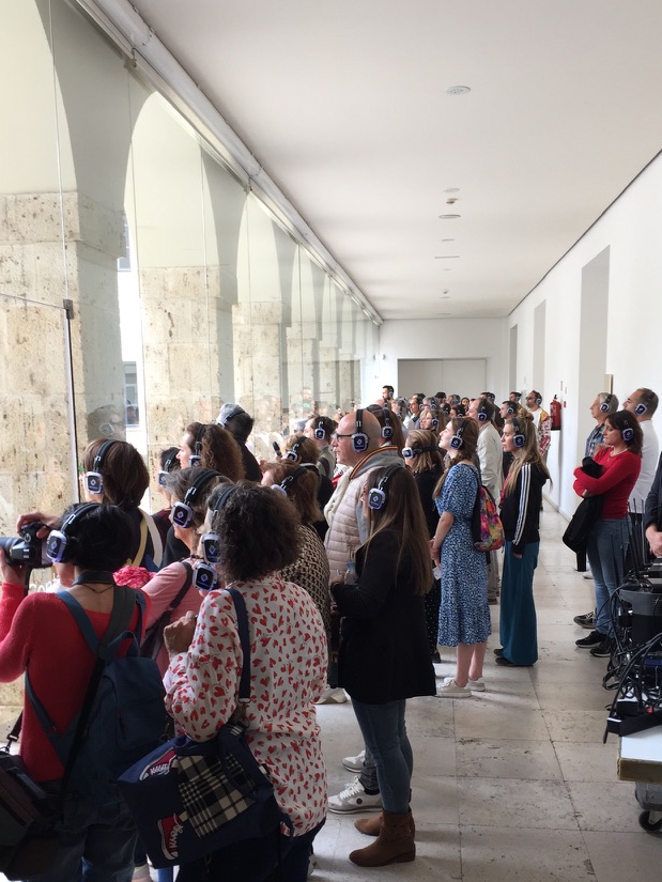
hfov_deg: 39.7
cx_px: 326
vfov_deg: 51.0
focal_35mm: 36
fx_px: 918
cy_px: 526
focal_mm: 4.15
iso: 40
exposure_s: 1/50
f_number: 2.2
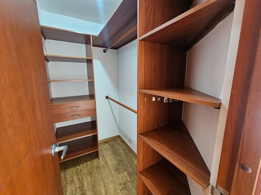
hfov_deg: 106.2
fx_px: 98
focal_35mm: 13
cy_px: 98
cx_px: 130
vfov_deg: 89.9
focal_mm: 2.2
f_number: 2.2
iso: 320
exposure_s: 1/30
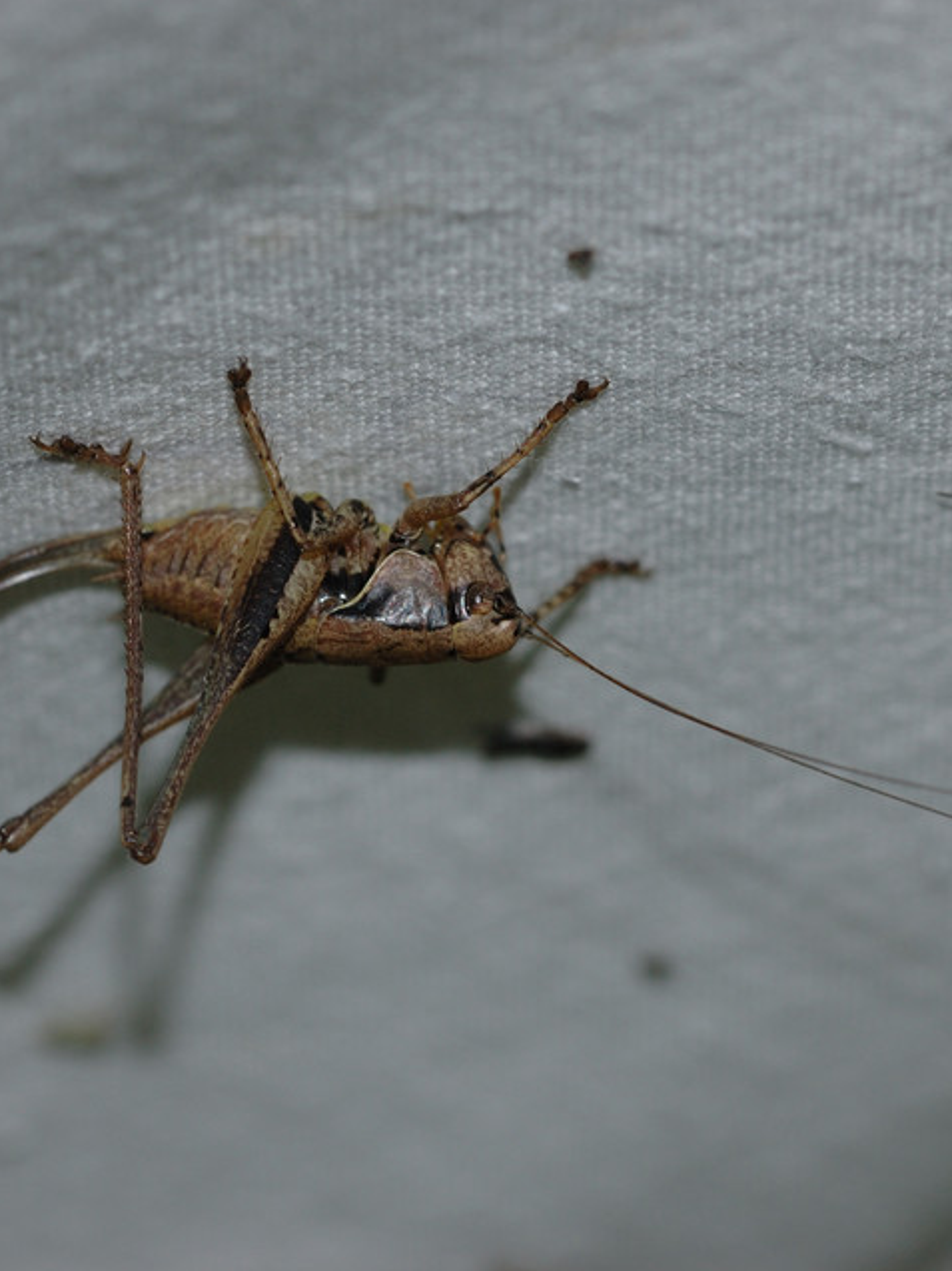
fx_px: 8396
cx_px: 363
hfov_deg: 6.5
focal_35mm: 229
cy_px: 635
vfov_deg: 8.7
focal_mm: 105
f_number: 10
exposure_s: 1/60
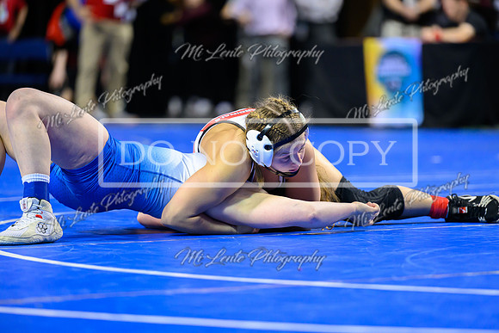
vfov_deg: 6.5
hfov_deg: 9.8
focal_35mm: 211
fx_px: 2923
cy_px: 182
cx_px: 273
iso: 2500
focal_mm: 190
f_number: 2.8
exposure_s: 1/800
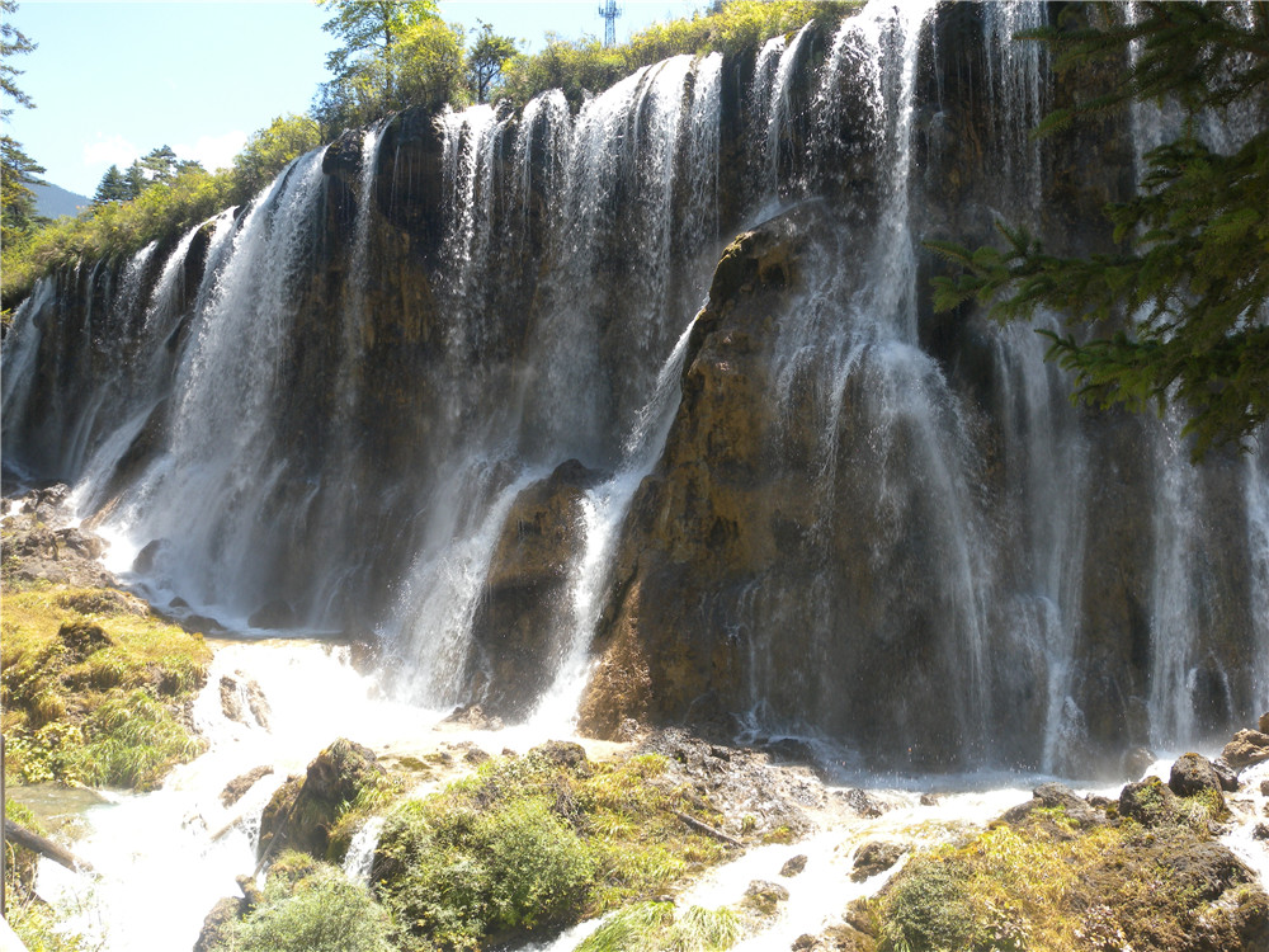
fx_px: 1136
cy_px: 476
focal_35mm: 31
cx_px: 634
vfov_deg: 45.4
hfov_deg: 58.4
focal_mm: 6.7
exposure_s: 1/131
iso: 64
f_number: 4.2
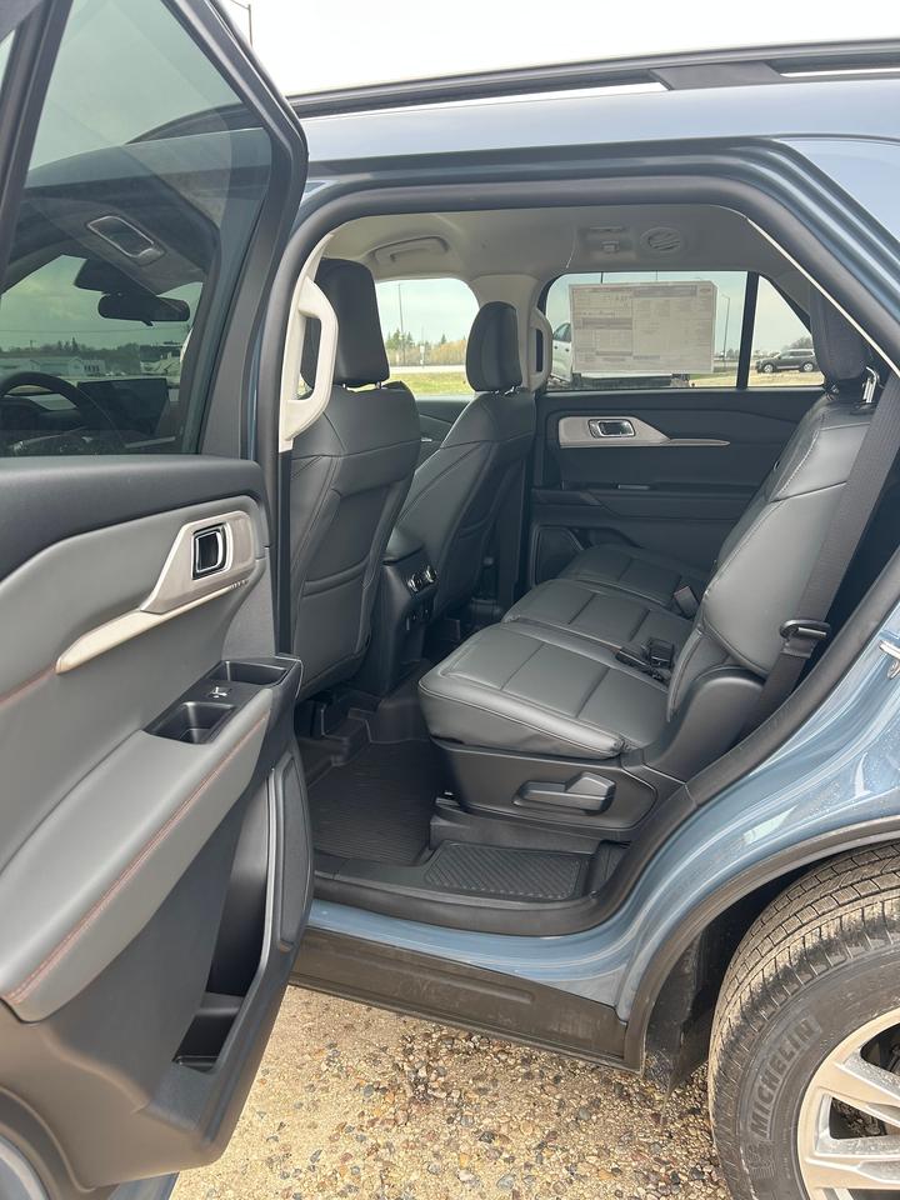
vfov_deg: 67.3
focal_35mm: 26
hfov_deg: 53.1
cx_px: 450
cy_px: 600
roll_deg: +0.5
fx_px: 901
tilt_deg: -15.1
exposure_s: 1/339
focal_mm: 5.7
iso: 50
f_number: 1.5
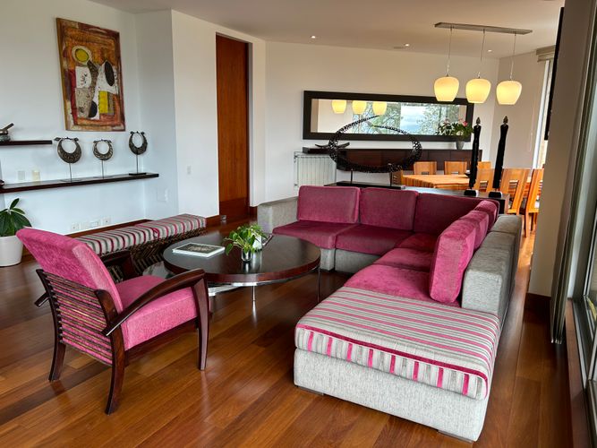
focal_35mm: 26
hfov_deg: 67.3
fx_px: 448
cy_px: 224
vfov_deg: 53.0
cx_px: 298
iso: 50
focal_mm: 5.7
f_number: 1.5
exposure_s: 1/120
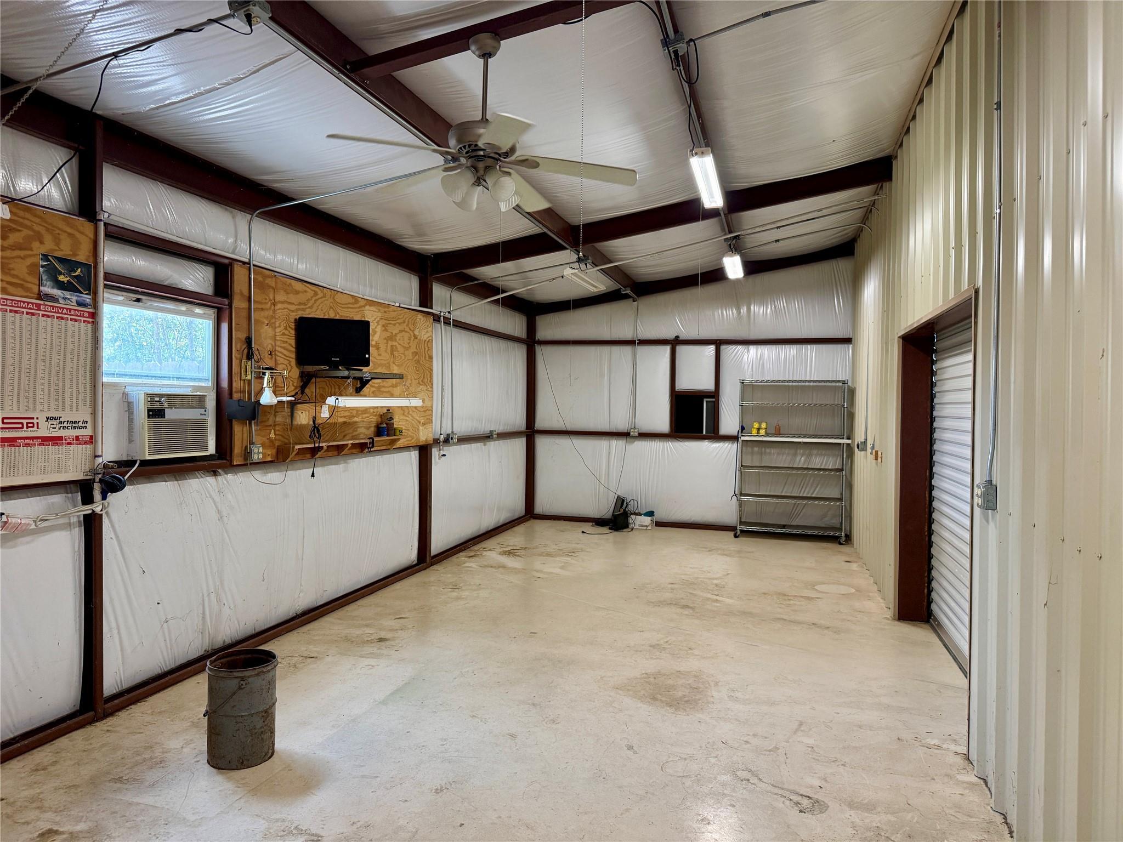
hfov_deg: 71.6
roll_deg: -0.6
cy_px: 421
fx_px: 779
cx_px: 562
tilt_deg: -0.3
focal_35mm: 24
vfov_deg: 56.8
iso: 250
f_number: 1.78
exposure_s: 1/120
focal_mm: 6.76
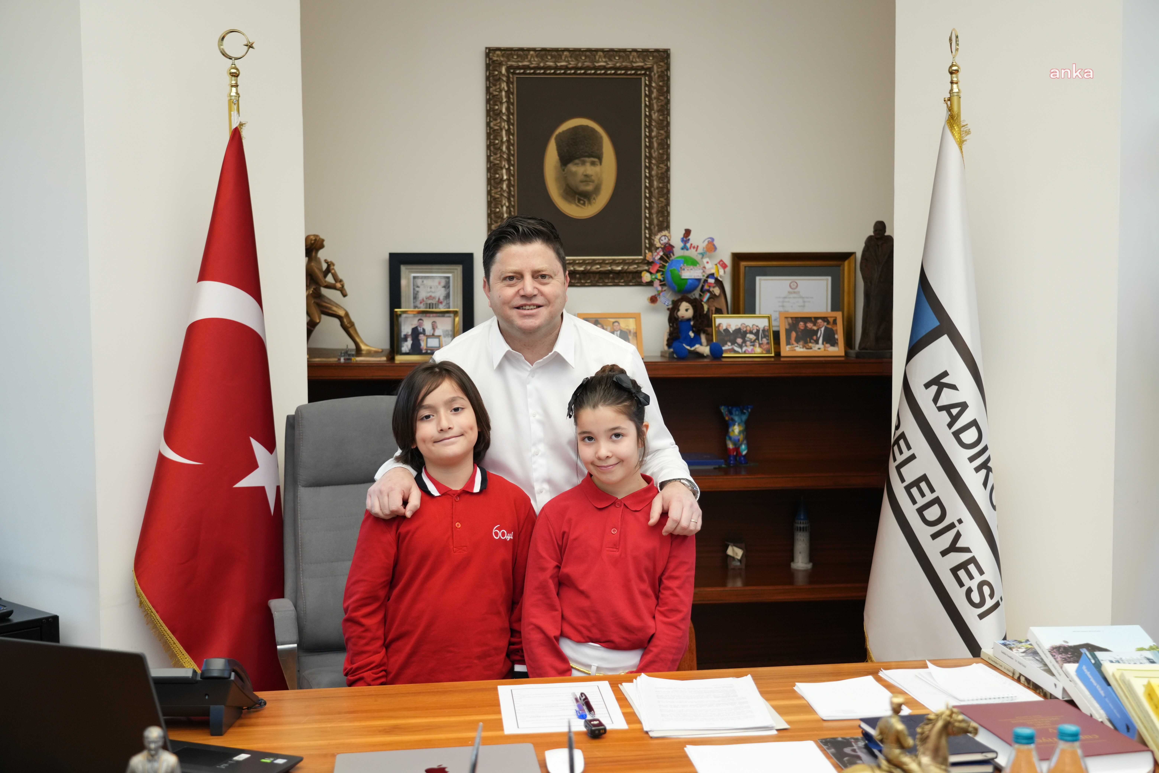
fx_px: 1352
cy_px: 386
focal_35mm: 42
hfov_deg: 46.4
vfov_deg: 31.9
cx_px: 580
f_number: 4
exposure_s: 1/125
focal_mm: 42
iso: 1250
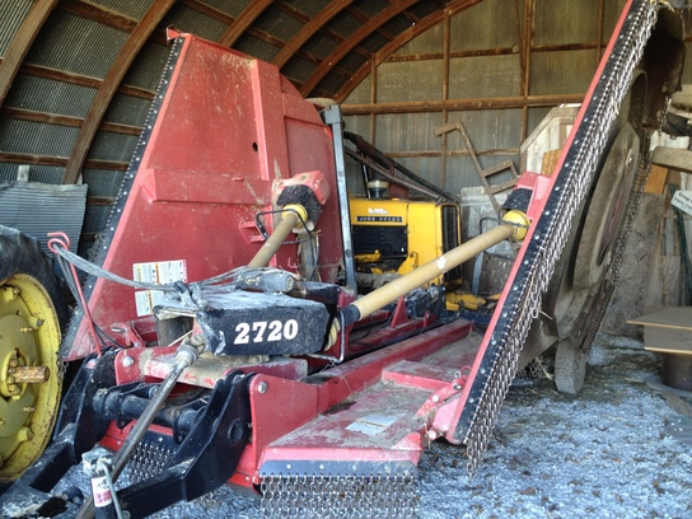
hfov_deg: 52.6
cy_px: 260
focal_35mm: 35
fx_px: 700
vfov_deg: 40.7
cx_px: 346
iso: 100
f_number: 2.4
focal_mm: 4.28
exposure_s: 1/20
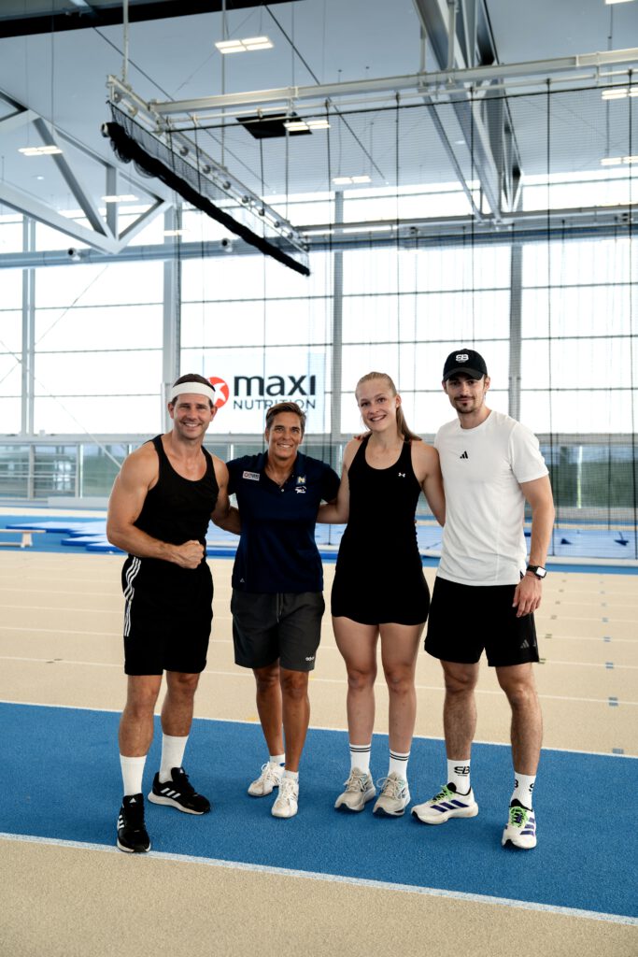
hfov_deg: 37.9
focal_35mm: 35
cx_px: 319
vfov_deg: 54.4
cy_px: 478
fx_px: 930
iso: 200
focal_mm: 35
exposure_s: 1/160
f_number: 2.8
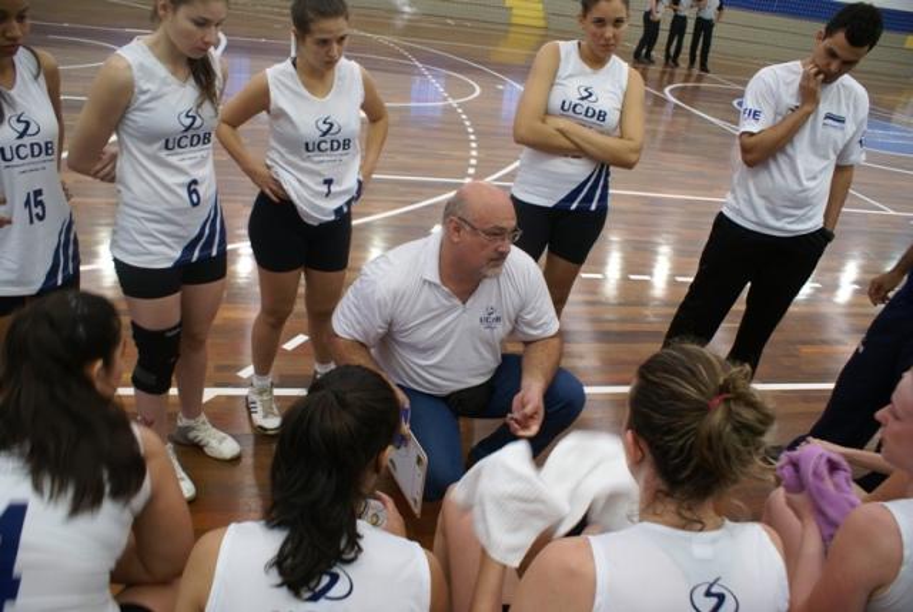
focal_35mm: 30
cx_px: 456
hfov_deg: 61.8
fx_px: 762
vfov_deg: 43.8
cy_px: 306
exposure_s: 1/40
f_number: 4.5
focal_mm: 20
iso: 100
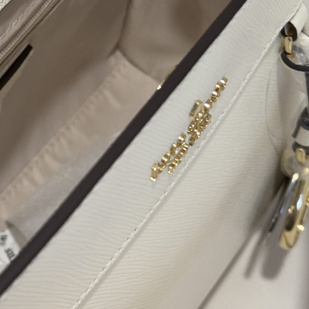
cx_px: 78
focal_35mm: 104
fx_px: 1050
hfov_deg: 16.6
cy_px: -9
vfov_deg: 16.4
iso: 50
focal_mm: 6.76
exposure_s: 1/50
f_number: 1.78
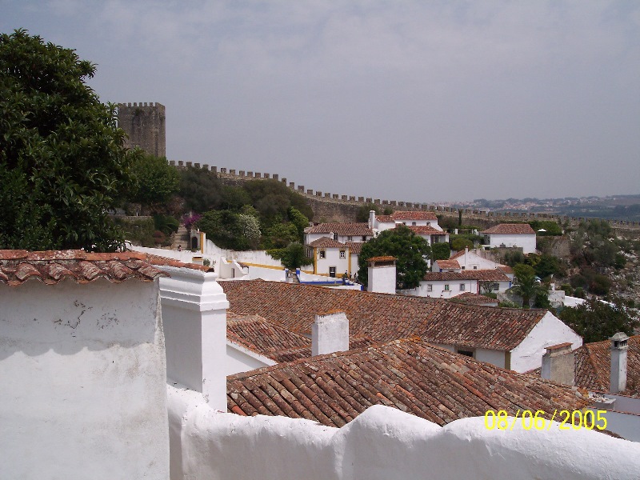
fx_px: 703
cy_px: 240
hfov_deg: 49.0
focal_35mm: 38
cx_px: 320
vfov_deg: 37.7
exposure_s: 1/1000
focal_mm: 8
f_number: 4.8
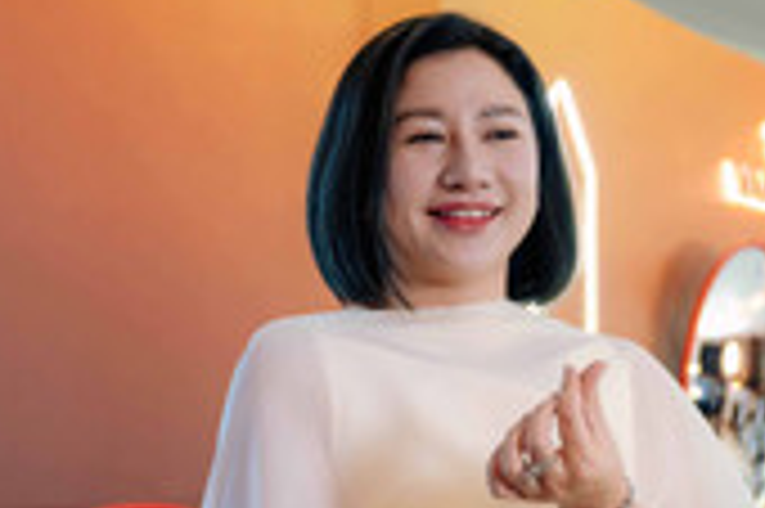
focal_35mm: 109
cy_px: 400
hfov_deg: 18.7
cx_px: 207
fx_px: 2314
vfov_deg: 12.5
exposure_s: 1/160
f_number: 2.8
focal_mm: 37
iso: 800
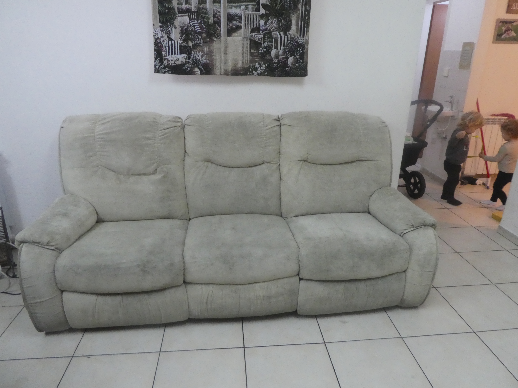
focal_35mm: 24
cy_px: 194
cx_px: 259
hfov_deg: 71.6
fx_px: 359
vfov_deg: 56.8
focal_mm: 4.3
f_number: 3.3
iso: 800
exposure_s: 1/60
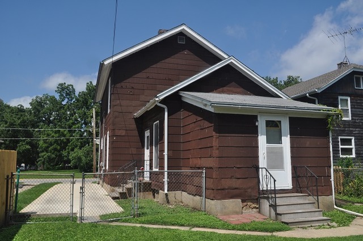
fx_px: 317
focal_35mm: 32
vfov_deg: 41.6
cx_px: 182
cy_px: 120
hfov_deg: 59.6
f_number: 16
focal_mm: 21
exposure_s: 1/200
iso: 200
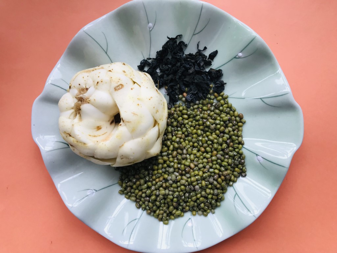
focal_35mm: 28
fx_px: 273
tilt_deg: -89.2
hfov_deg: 63.4
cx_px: 168
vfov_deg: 49.7
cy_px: 126
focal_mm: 3.99
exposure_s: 1/100
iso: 32
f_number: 1.8
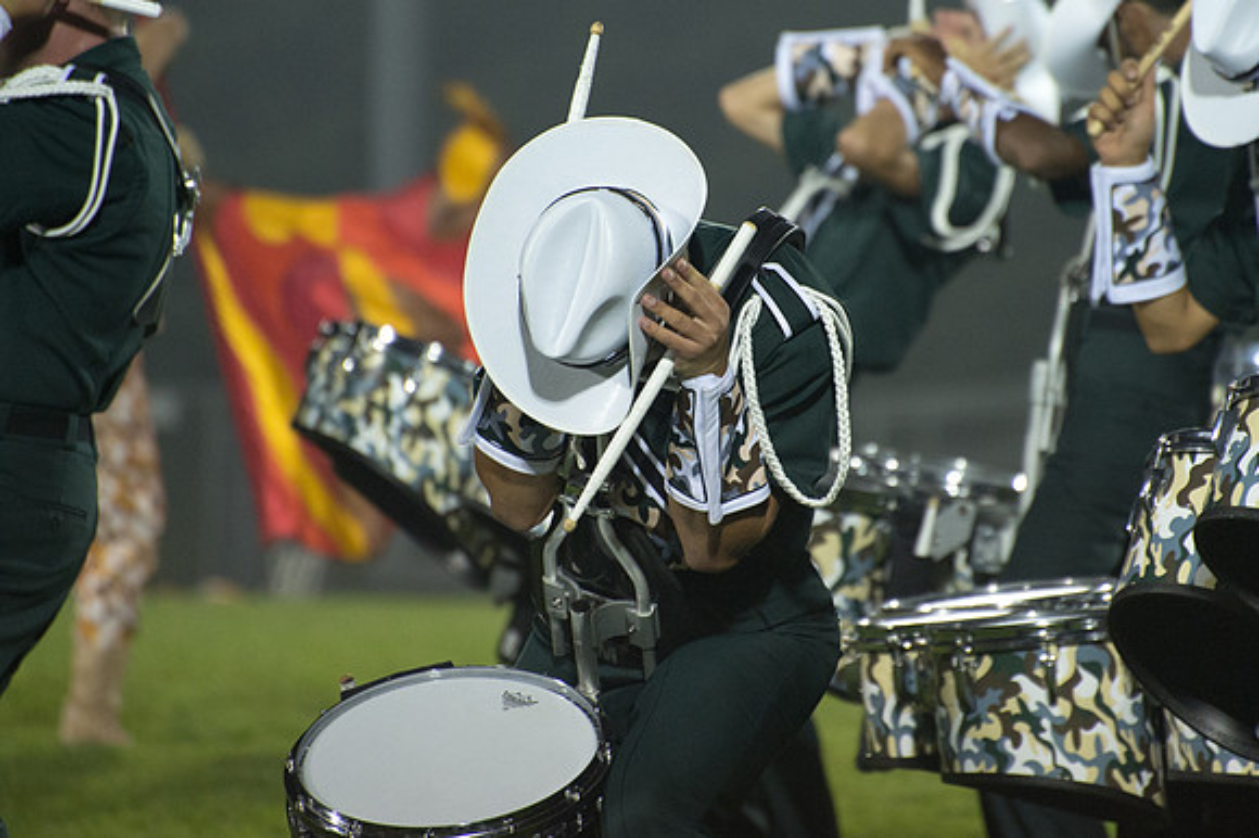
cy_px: 304
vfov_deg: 3.5
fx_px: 13863
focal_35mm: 397
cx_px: 765
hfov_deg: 5.2
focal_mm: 300
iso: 3600
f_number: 5.6
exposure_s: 1/160
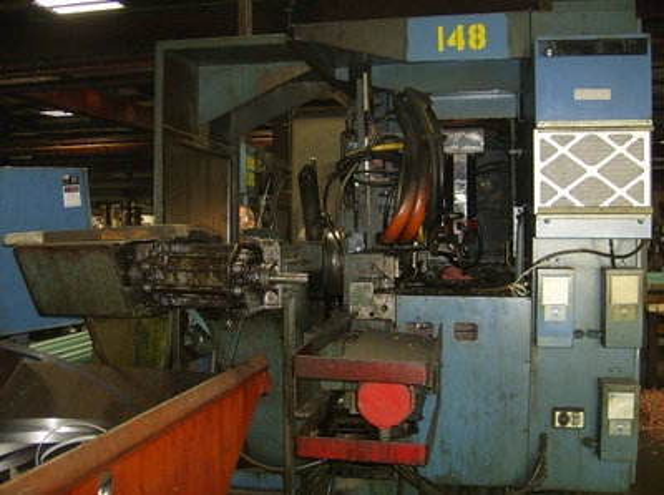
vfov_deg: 39.5
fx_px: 689
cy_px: 248
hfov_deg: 51.5
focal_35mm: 36
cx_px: 332
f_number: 2.8
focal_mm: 6
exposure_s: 1/60
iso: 200
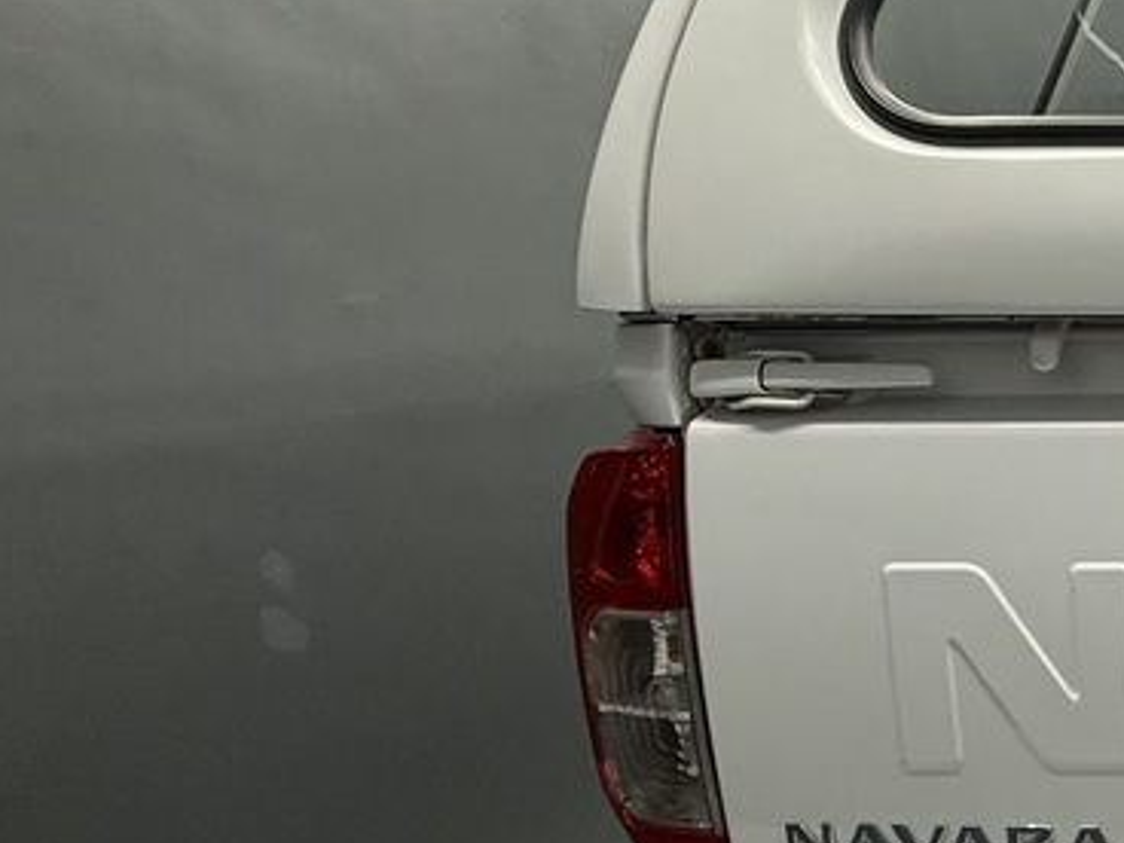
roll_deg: +1.2
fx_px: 1266
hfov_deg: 32.7
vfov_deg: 36.6
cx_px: 1527
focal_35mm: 39
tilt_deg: -11.6
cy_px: 519
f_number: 2.2
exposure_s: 1/100
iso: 250
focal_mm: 2.22
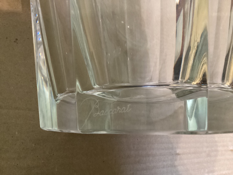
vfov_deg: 45.4
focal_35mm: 31
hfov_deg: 58.4
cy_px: 88
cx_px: 116
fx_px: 209
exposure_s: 1/25
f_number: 2.4
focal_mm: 3.3
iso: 640
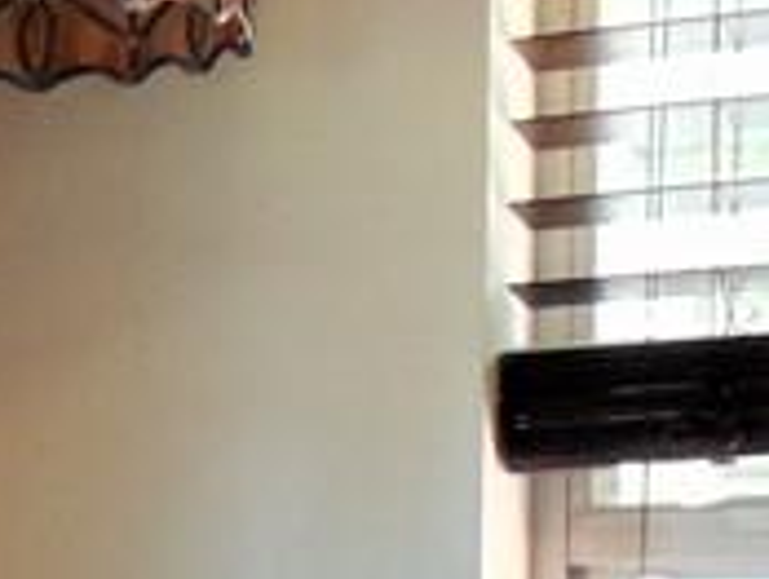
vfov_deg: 9.8
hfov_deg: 13.0
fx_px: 3270
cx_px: -239
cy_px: 902
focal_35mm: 147
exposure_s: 1/40
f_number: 3
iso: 80
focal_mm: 4.5
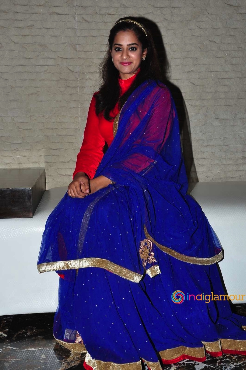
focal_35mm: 45
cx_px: 123
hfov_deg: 29.8
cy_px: 185
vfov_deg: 43.6
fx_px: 462
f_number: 13
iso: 400
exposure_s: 1/125
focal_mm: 30
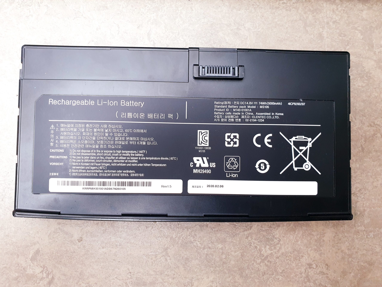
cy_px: 144
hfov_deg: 67.3
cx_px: 191
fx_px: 287
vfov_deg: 53.1
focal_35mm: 26
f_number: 2.4
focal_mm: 4.3
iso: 200
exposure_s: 1/50
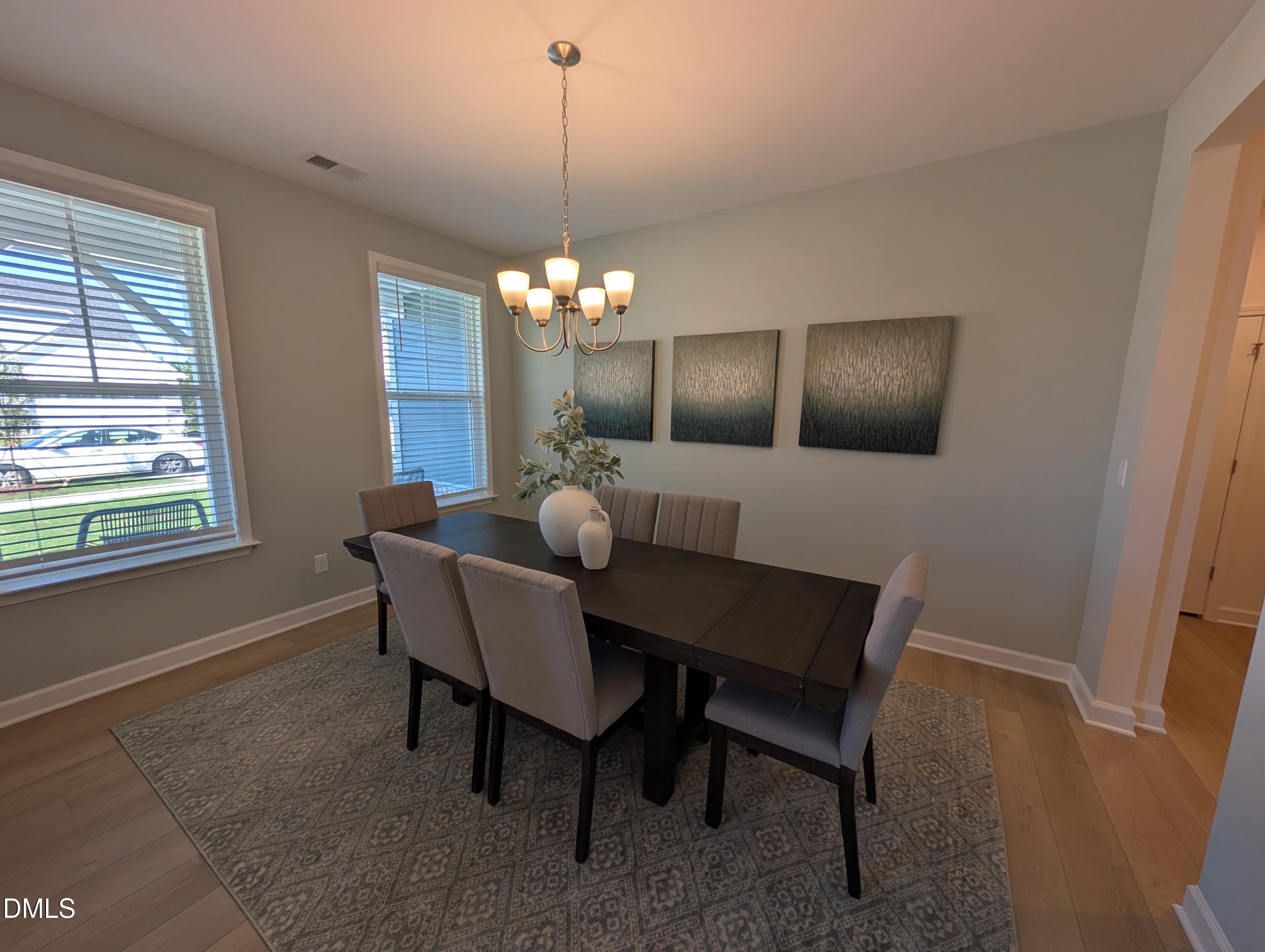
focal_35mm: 12
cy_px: 476
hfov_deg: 110.5
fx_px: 439
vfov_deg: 94.6
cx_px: 632
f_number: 1.7
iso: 55
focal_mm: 2.02
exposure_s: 1/300
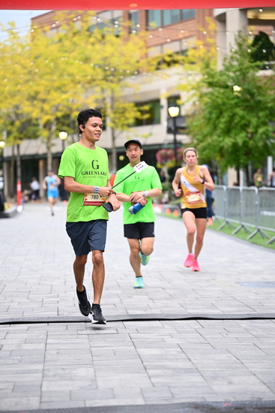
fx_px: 1156
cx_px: 138
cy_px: 206
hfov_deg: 13.6
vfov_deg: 20.2
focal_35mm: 101
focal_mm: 101
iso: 1250
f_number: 2.8
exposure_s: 1/1250
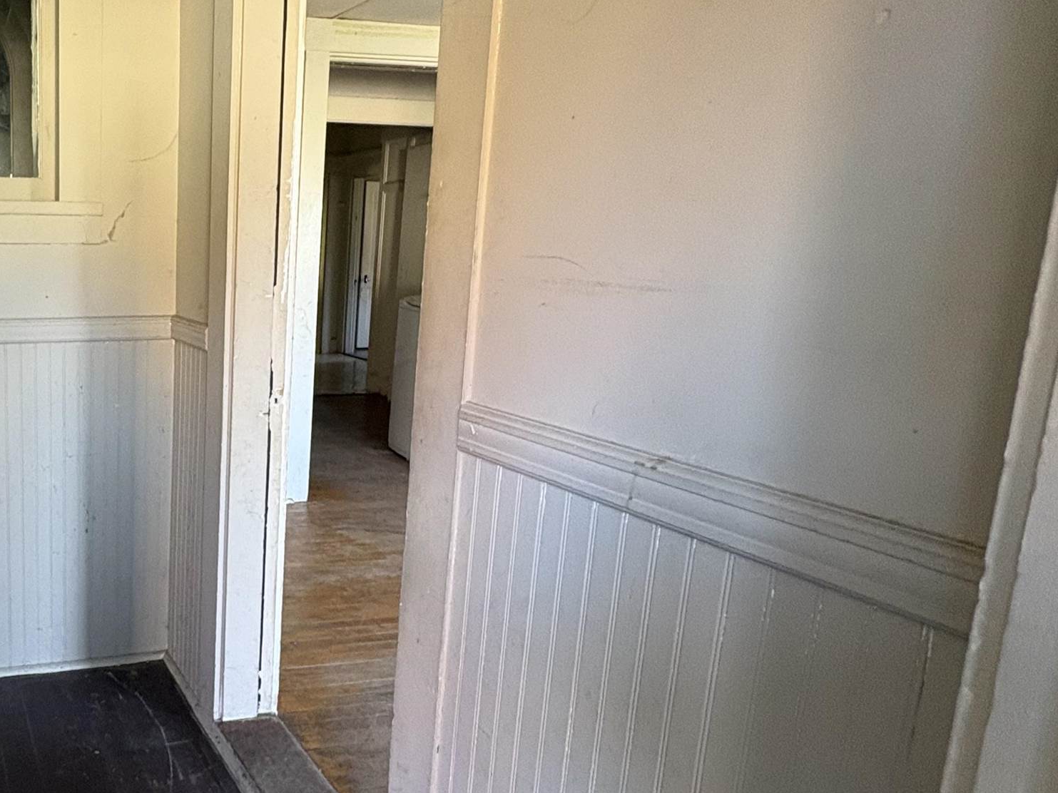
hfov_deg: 54.1
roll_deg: -0.3
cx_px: 113
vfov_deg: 48.2
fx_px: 886
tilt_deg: -9.7
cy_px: 406
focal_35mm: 29
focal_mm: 2.22
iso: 250
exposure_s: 1/60
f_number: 2.2
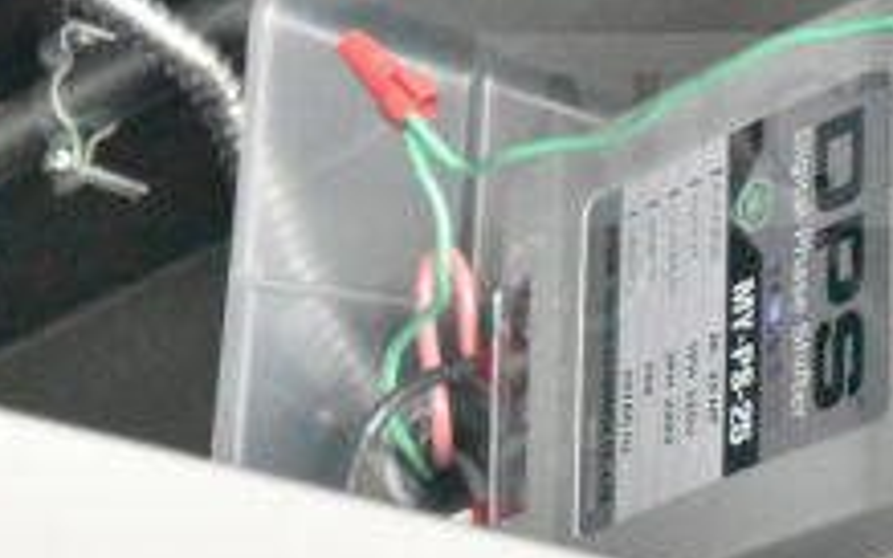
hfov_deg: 8.9
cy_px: -96
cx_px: 930
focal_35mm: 234
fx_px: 5707
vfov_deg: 5.6
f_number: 5.6
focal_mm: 55
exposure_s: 1/100
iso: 25600
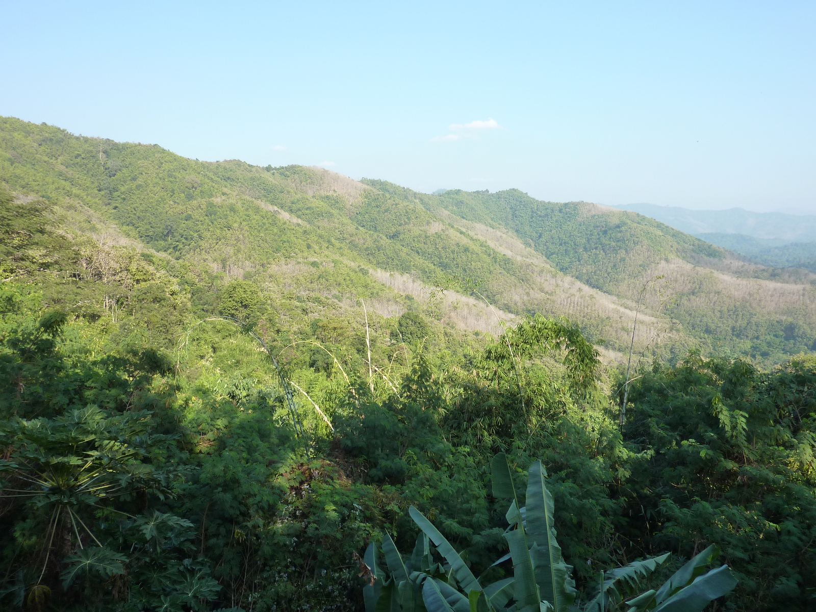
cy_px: 306
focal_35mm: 25
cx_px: 408
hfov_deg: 69.4
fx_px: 589
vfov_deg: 54.9
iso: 125
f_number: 4
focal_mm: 4.1
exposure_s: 1/250
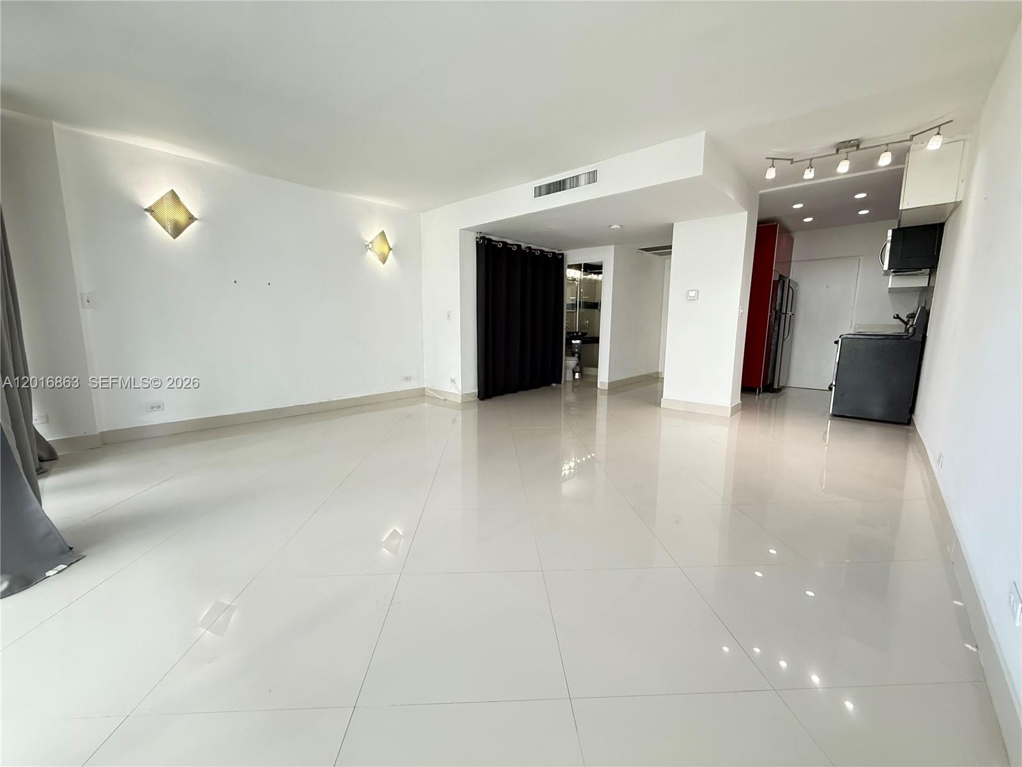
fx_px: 413
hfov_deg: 102.1
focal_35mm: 14
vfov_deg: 85.7
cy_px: 384
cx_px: 511
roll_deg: -0.6
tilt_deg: -8.2
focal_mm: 2.22
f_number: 2.2
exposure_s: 1/120
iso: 320
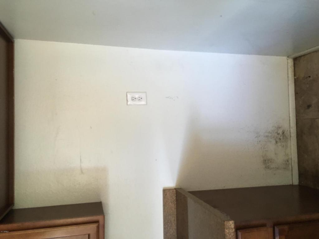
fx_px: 267
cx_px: 160
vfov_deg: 48.2
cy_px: 120
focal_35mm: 29
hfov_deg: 61.7
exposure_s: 1/30
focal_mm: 4.15
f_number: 2.2
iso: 100
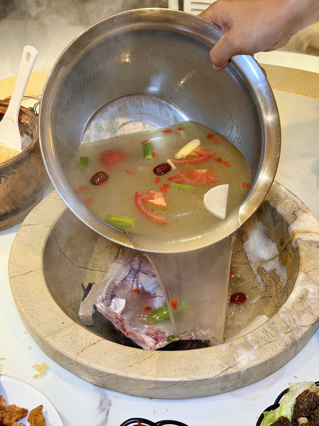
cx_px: 160
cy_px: 213
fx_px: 590
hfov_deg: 30.3
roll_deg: +1.0
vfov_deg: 39.7
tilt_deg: -40.2
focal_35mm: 48
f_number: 1.78
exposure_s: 1/50
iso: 125
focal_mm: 6.76
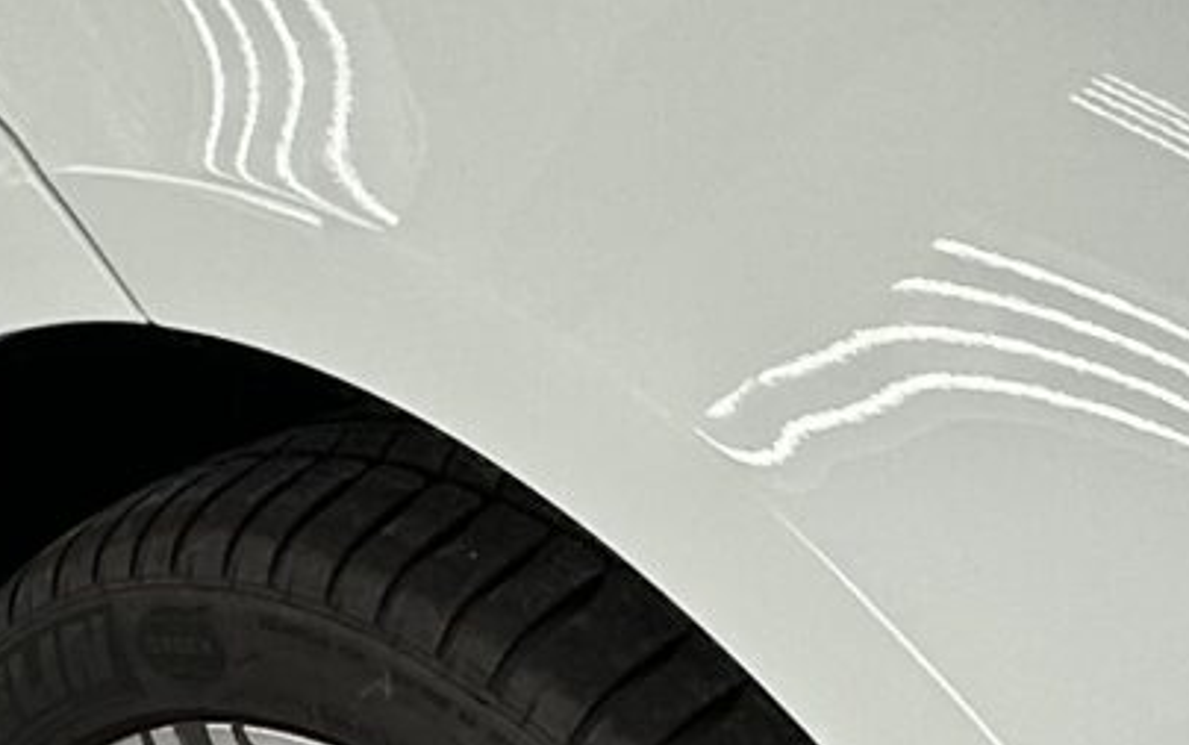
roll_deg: -3.6
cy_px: 442
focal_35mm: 94
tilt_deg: -26.2
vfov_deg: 13.9
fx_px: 3048
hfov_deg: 21.8
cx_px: 951
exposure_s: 1/284
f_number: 2.2
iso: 40
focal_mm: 2.22
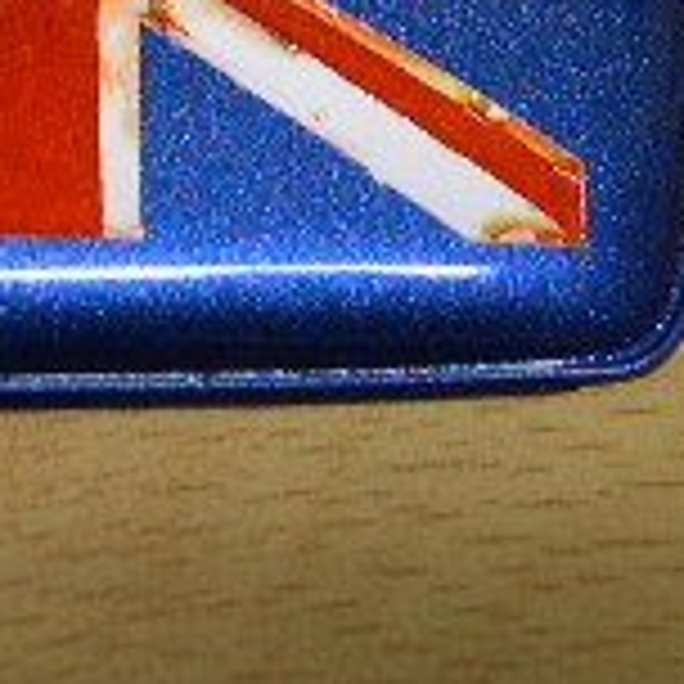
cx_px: 27
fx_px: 3152
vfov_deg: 12.2
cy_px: -68
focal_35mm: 141
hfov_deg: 12.3
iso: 100
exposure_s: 1/10.7
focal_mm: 8
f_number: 2.8
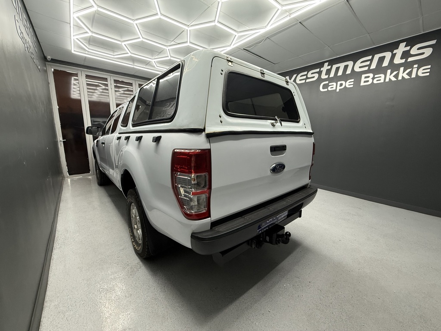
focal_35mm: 14
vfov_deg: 85.7
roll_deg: -1.1
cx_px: 220
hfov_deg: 102.1
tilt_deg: -10.1
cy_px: 166
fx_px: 178
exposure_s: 1/100
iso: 250
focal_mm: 2.22
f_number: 2.2
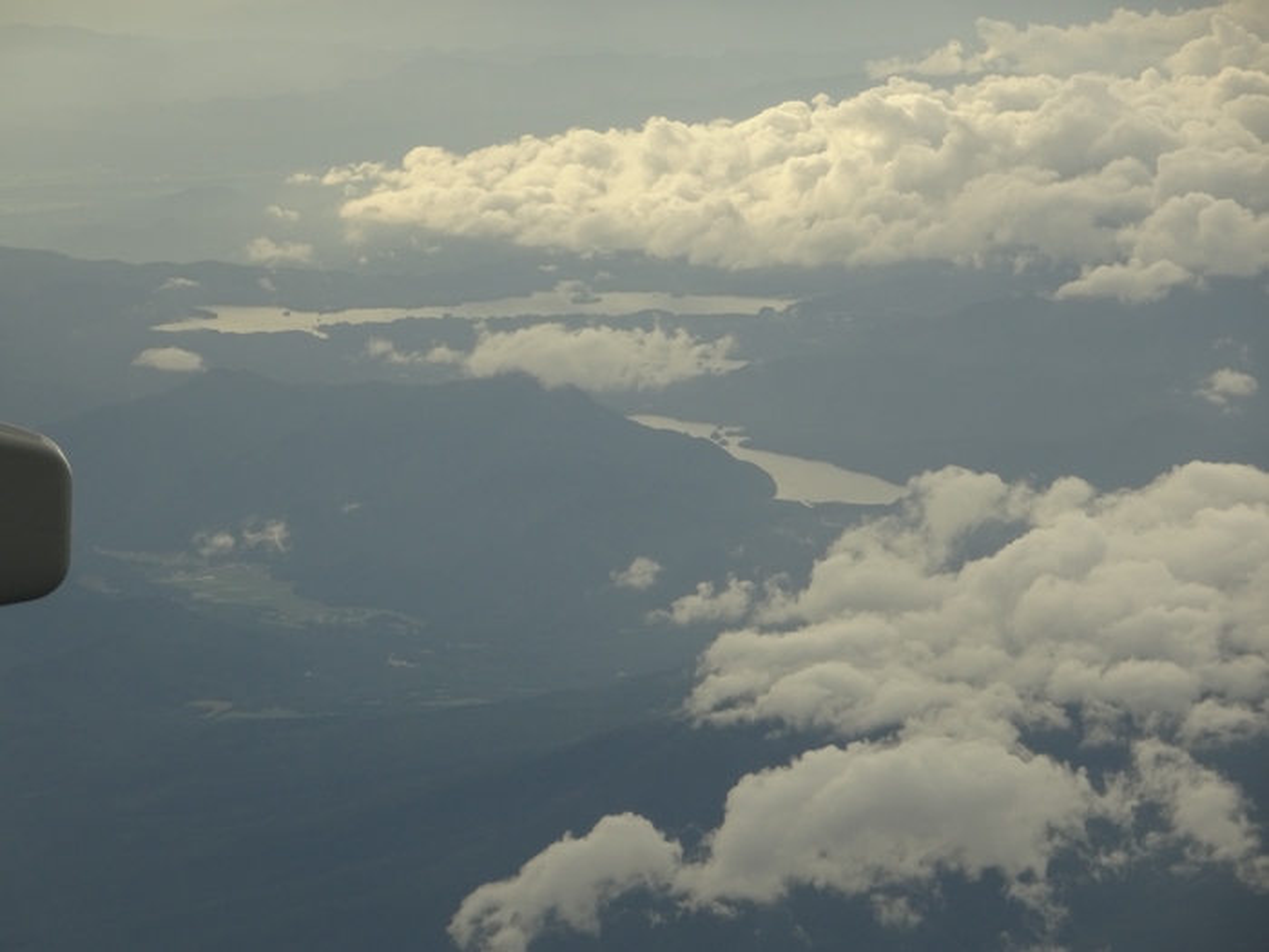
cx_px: 634
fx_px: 8028
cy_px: 476
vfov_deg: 6.8
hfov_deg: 9.0
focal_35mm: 219
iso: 100
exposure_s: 1/250
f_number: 6.3
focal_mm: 37.35
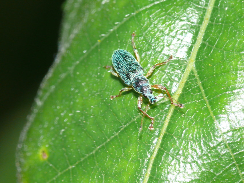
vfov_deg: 3.5
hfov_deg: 4.7
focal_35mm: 420
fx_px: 2961
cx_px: 122
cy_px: 92
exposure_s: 1/125
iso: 200
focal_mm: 88.8
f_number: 11
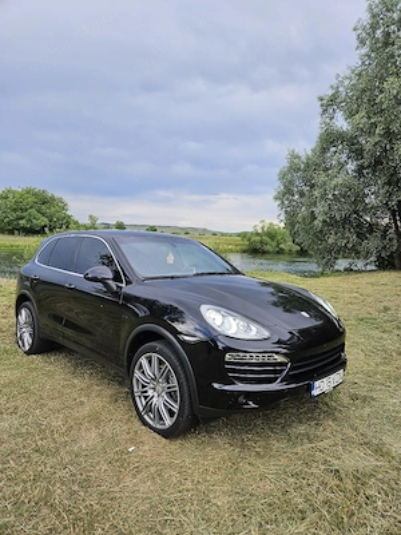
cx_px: 200
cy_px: 268
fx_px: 355
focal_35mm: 23
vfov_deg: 73.9
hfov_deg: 58.9
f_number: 1.8
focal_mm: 5.4
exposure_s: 1/278
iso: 25
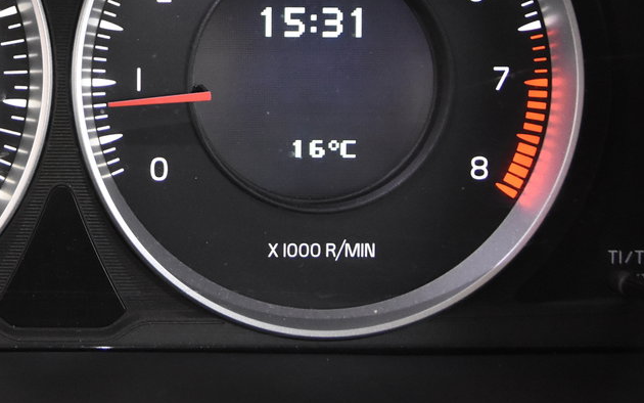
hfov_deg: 22.8
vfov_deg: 14.8
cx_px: -8
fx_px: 1527
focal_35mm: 87
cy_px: 17
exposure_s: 1/50
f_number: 3.2
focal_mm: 28
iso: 3600
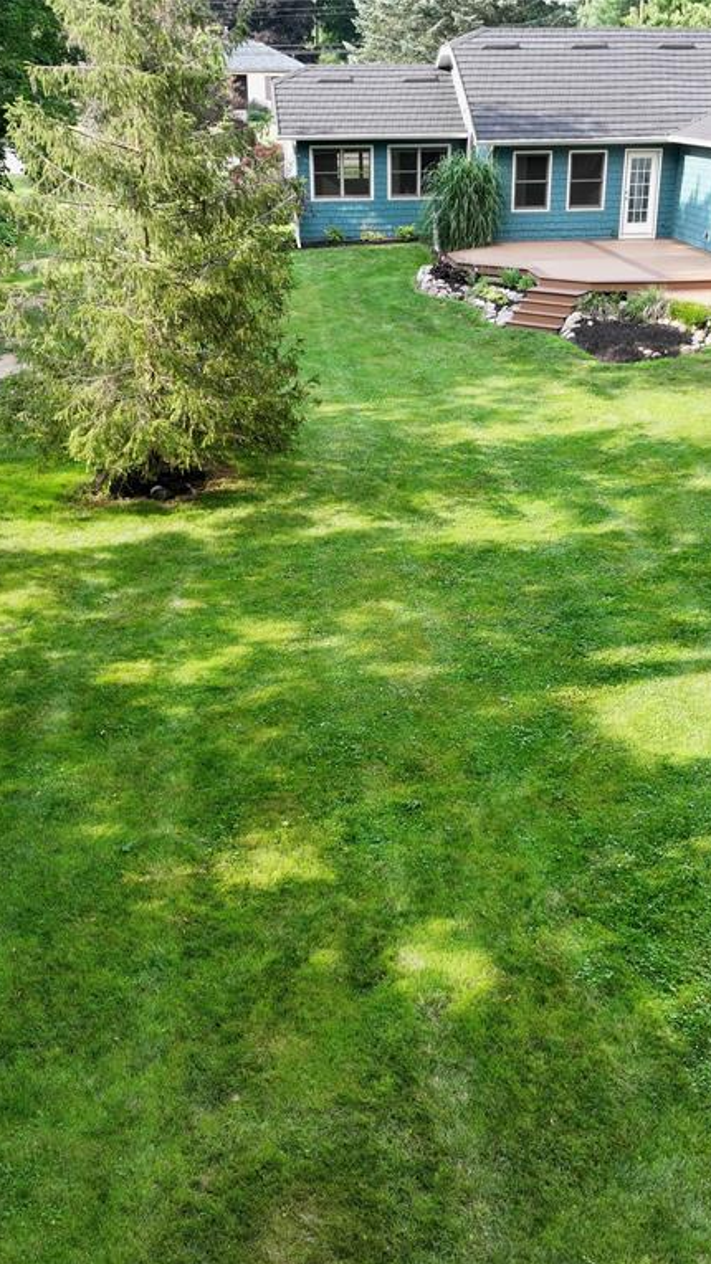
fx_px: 1174
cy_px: 632
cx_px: 387
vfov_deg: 56.6
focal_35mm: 35
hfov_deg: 33.7
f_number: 3.2
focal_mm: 12.29
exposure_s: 1/320
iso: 200
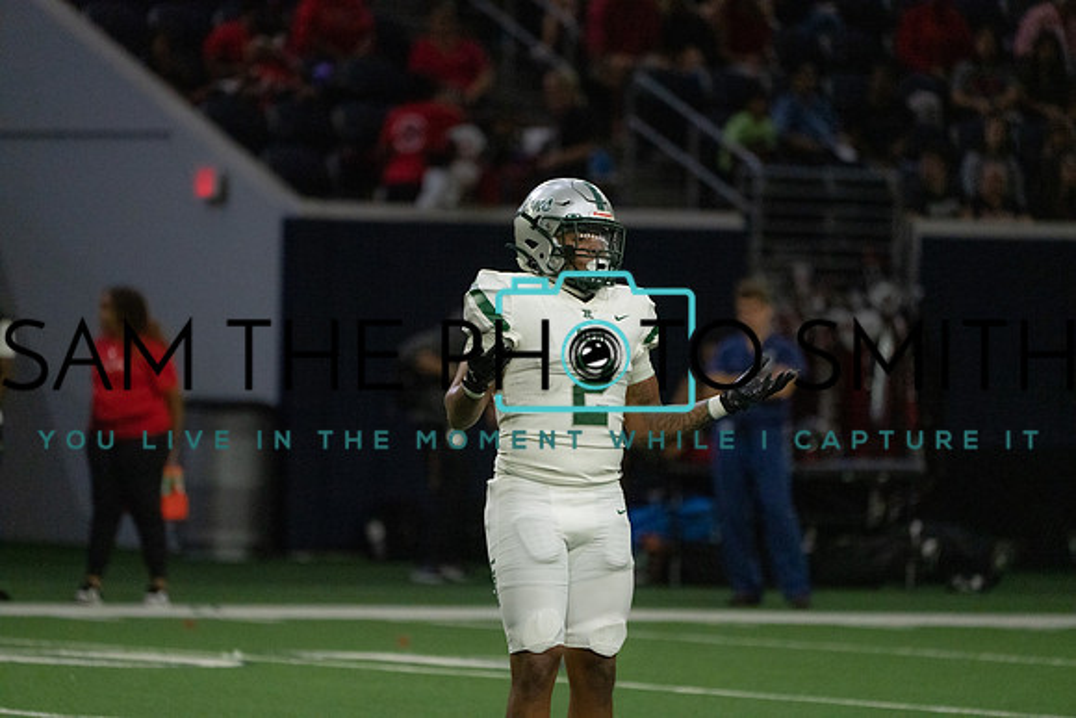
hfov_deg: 5.2
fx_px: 11958
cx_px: 538
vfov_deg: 3.4
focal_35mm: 400
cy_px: 359
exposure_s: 1/1000
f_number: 5.6
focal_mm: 400
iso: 8000
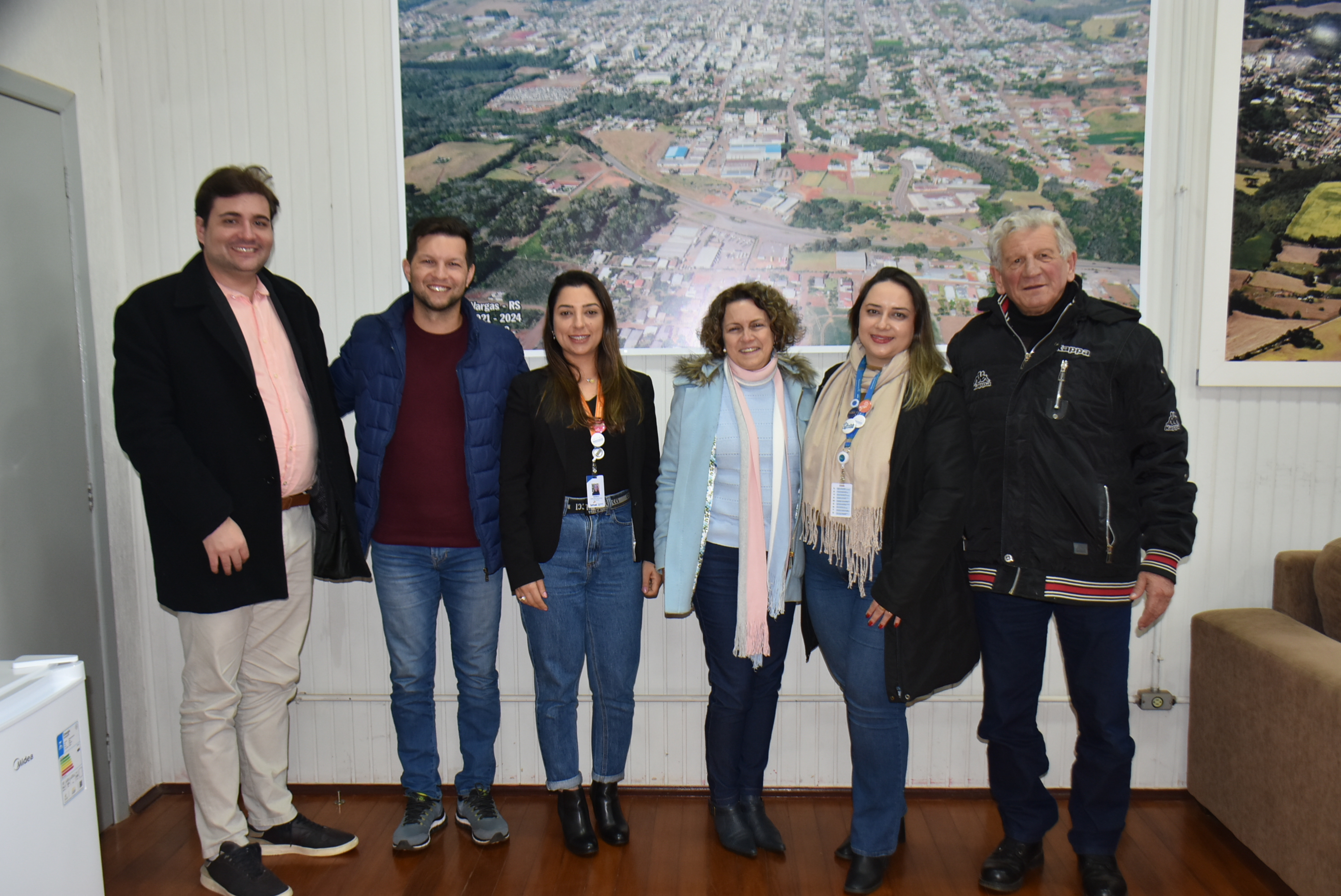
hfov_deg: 57.2
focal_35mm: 33
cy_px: 448
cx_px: 670
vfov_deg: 40.0
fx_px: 1230
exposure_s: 1/60
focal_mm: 22
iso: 560
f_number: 3.5
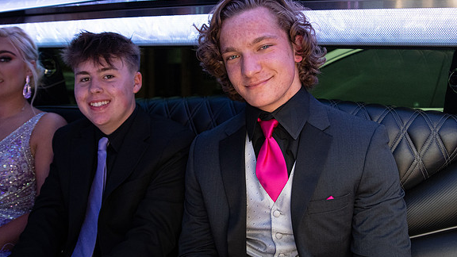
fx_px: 460
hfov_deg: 52.8
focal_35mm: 38
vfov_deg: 31.2
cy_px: 127
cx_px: 228
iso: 3200
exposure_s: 1/320
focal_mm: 24
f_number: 2.8
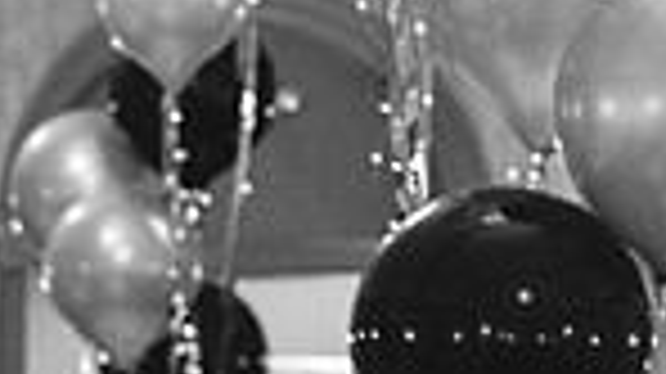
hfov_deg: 7.2
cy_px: 737
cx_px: 1292
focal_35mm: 288
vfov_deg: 4.2
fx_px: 5082
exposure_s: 1/30
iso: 10000
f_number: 5
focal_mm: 70
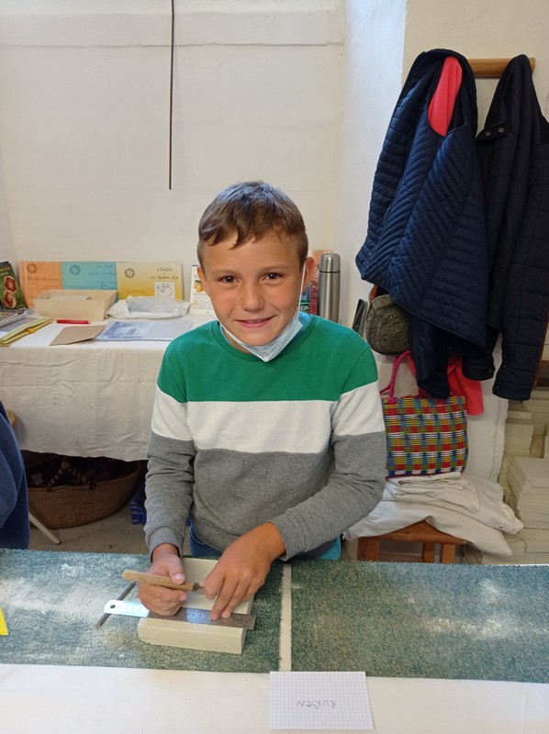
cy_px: 367
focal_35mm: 28
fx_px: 593
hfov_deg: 49.7
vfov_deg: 63.5
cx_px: 274
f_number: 1.79
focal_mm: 4.74
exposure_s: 1/50
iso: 224
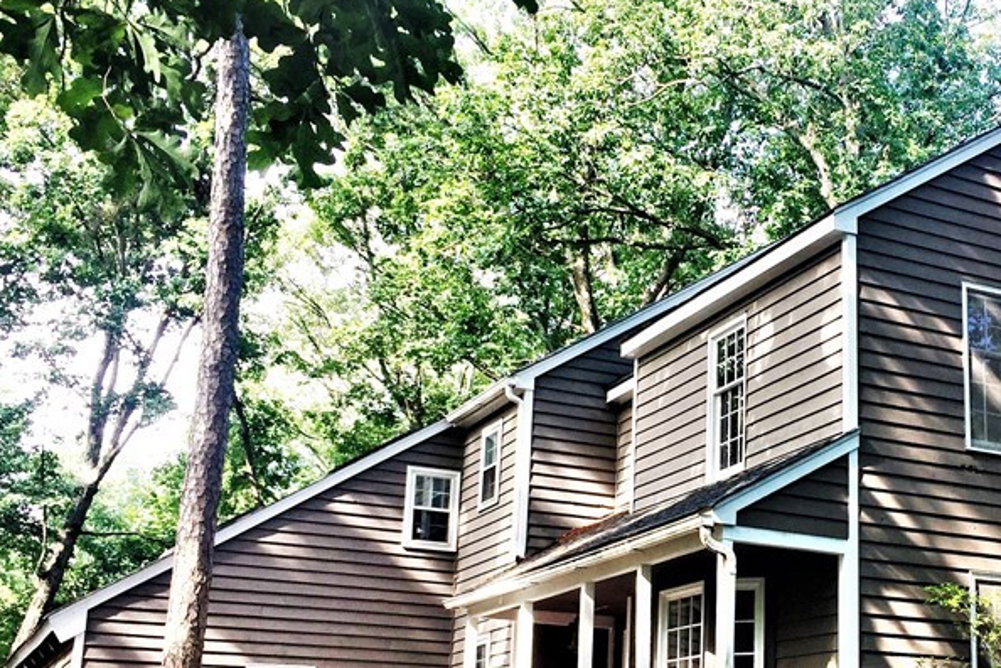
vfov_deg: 25.8
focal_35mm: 52
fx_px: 1446
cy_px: 466
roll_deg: +0.1
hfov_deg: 37.4
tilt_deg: +12.3
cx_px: 733
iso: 32
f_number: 2.2
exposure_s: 1/124
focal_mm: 4.15
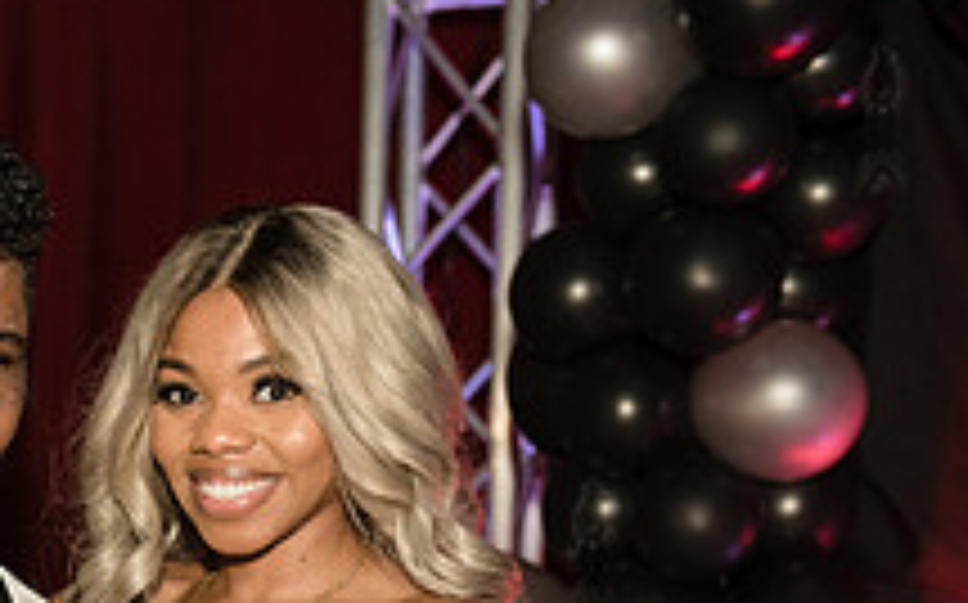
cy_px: 767
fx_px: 2610
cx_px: 9
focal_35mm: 99
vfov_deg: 12.8
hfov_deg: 20.4
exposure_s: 1/250
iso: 2000
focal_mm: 36
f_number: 3.5
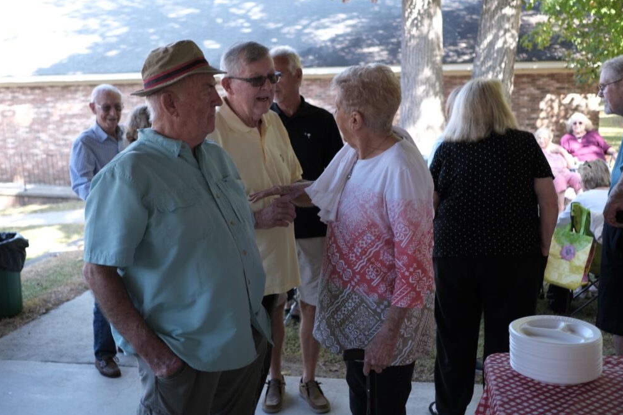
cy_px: 212
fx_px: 623
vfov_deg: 36.9
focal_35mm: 36
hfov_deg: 53.1
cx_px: 307
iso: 160
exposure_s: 1/160
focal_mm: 23
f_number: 2.2
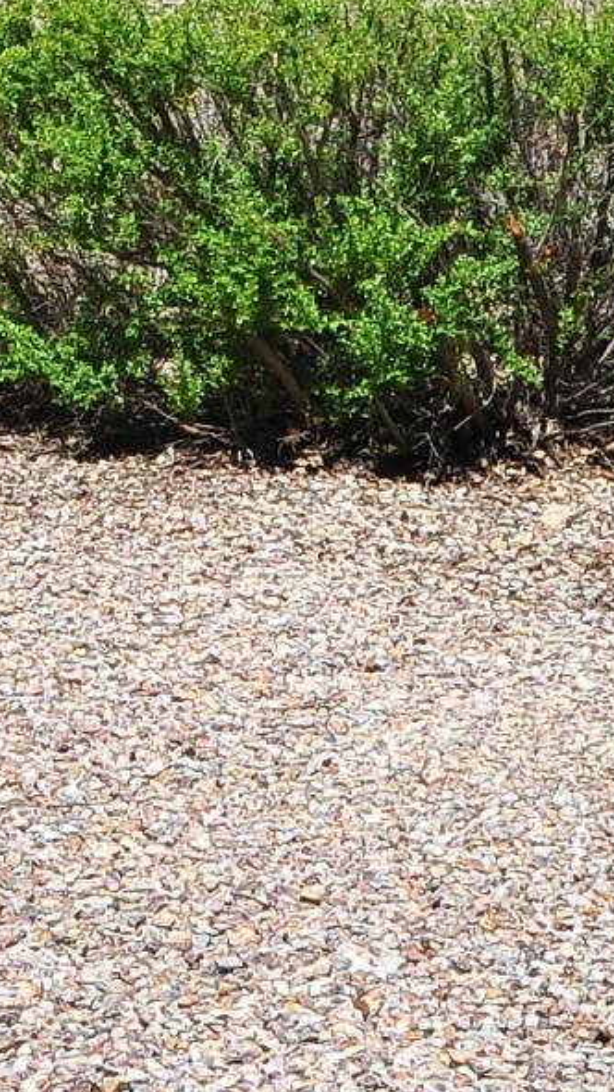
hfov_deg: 6.3
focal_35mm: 186
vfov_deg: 11.1
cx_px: -764
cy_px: -595
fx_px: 5389
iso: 320
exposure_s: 1/250
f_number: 14
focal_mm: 35
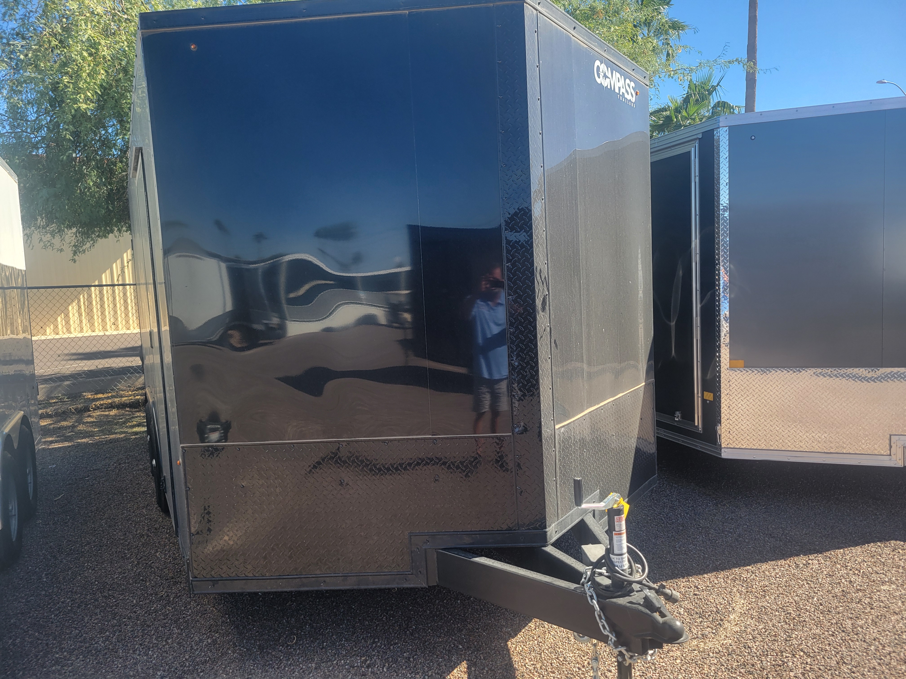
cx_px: 453
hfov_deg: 67.3
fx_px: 680
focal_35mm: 26
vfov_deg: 53.1
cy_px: 340
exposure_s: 1/769
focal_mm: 5.4
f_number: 1.8
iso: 40
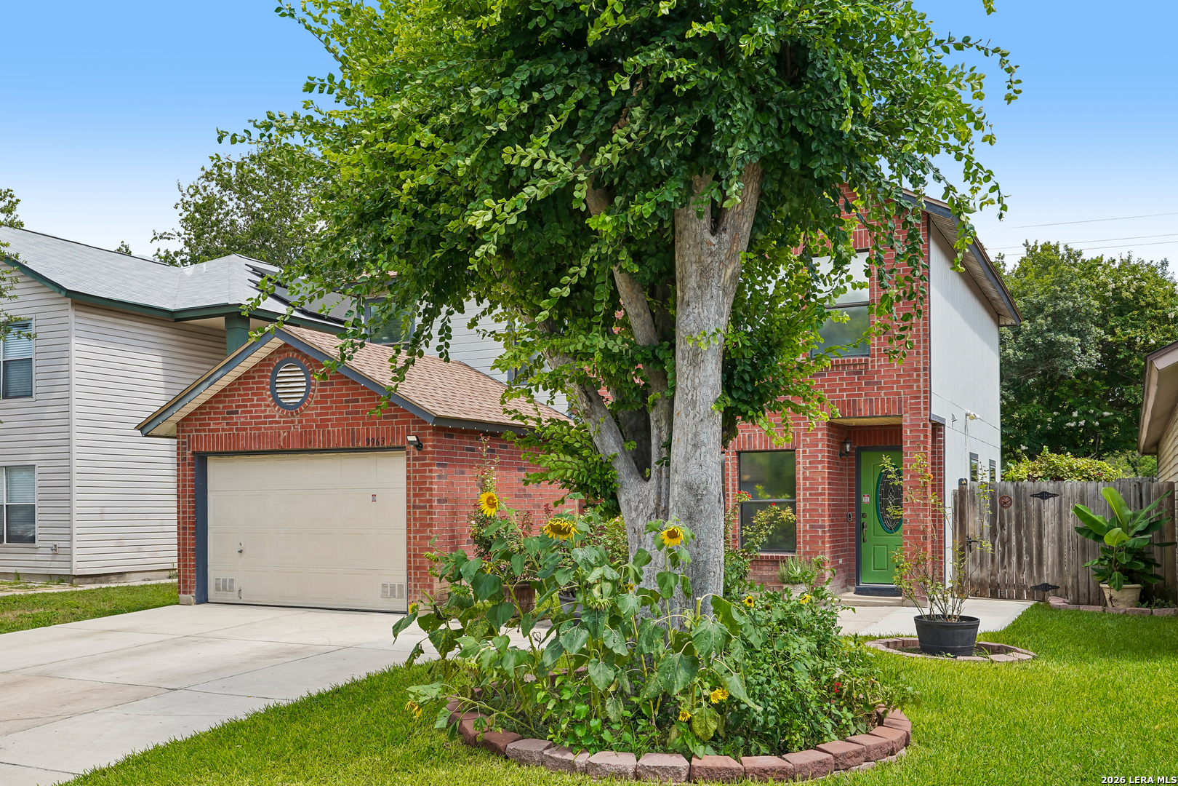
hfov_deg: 61.1
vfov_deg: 43.0
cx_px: 589
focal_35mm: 30
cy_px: 393
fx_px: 998
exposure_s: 1/125
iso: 100
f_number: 8
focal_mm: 30.5
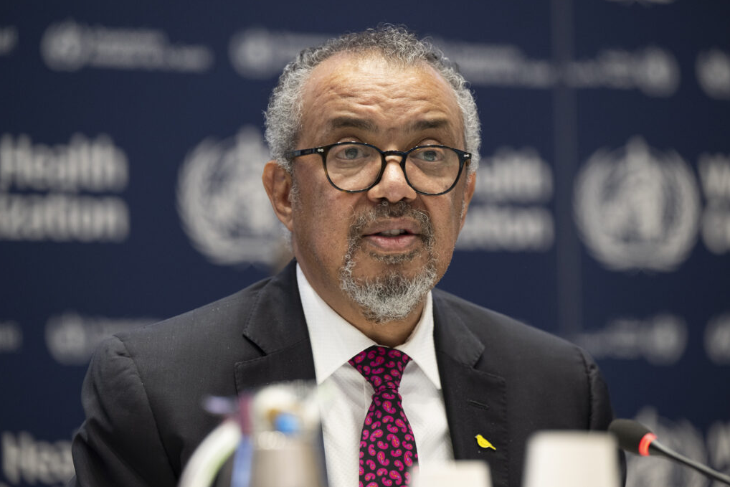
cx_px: 364
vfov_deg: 7.8
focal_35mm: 176
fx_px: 3569
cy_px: 244
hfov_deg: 11.7
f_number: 3.5
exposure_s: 1/160
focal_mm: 175
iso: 1600
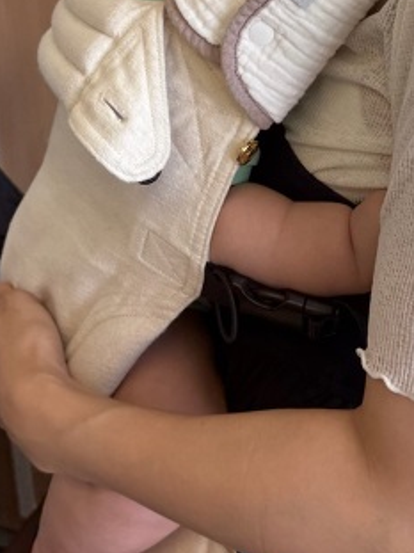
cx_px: 304
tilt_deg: -21.4
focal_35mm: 72
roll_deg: +0.1
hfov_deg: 20.3
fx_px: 1149
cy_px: -19
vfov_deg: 25.5
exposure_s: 1/147
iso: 50
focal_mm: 6.76
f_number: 1.78
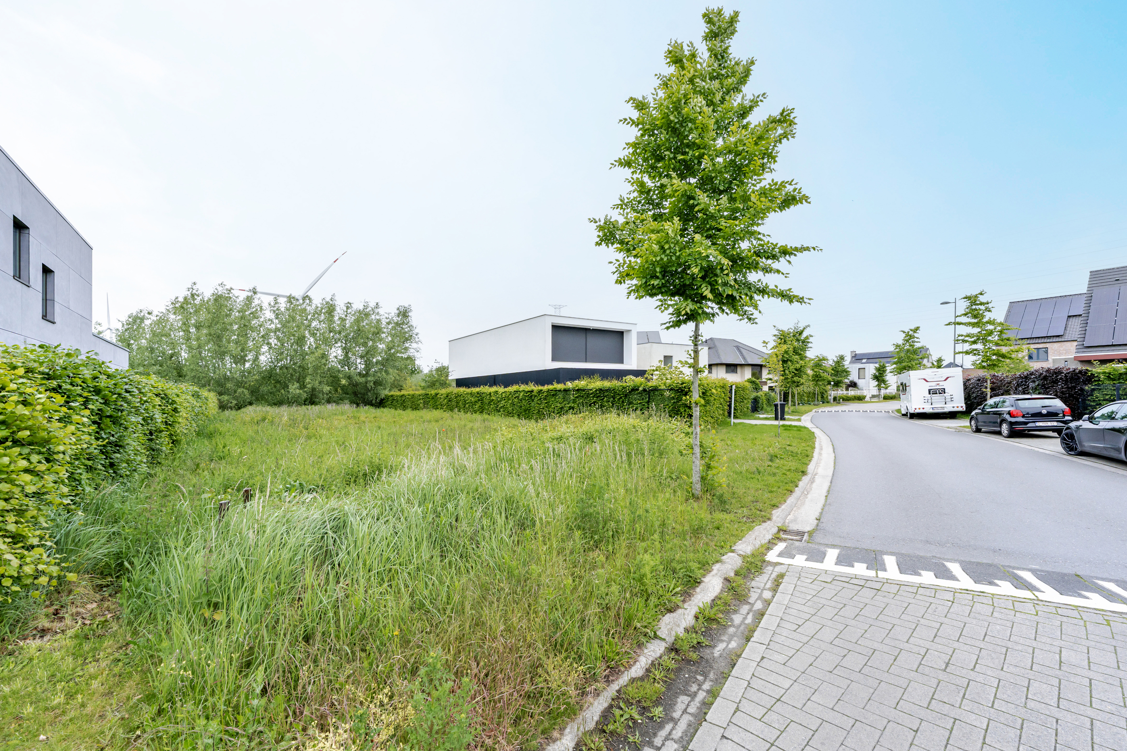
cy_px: 376
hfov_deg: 104.3
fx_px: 438
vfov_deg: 81.2
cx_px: 564
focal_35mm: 14
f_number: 11
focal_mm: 14
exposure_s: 1/125
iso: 250
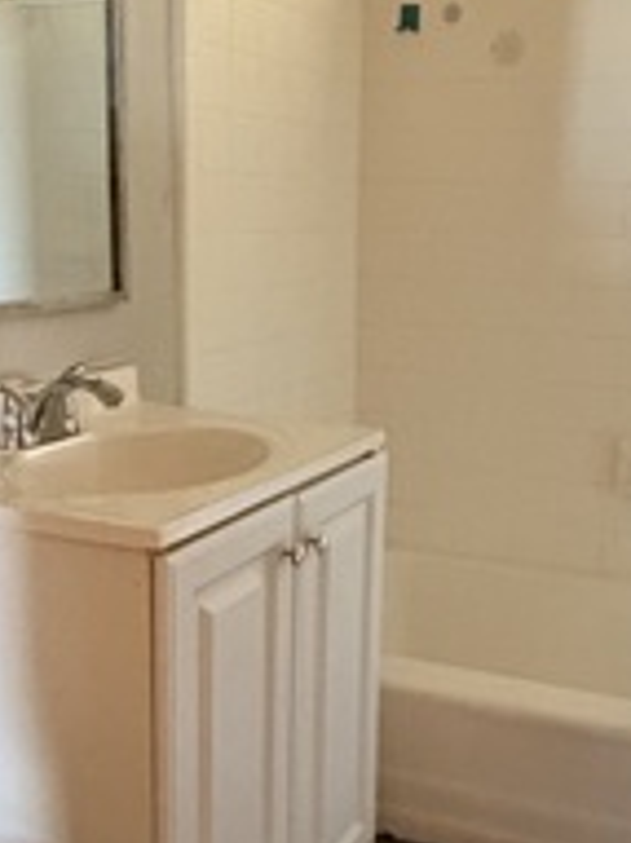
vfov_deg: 40.4
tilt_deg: -11.6
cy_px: 446
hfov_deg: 30.8
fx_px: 1144
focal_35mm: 47
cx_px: 379
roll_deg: -1.5
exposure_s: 1/60
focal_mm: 2.22
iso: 1000
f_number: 2.2
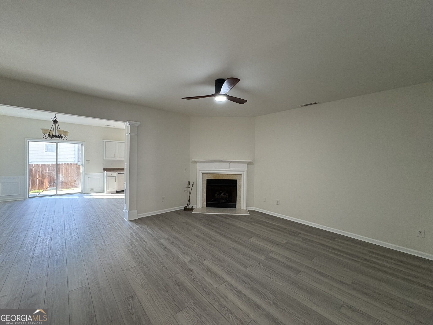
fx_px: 175
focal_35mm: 14
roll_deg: -0.8
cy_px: 162
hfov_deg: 102.1
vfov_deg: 85.7
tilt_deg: -0.7
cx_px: 216
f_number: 2.2
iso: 200
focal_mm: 2.22
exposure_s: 1/60
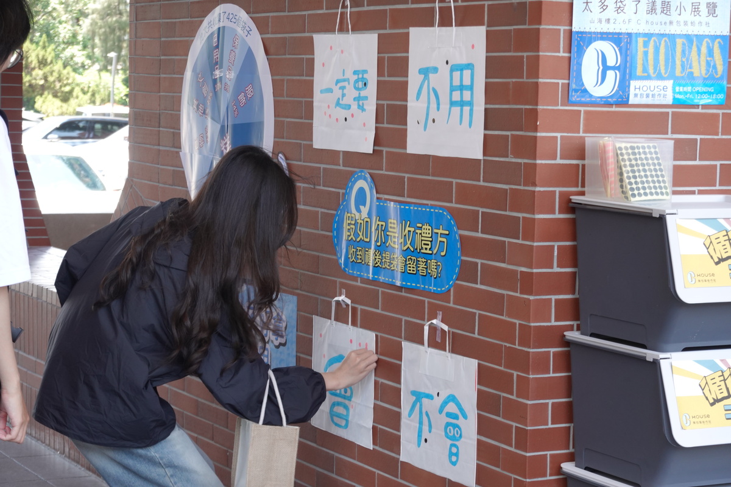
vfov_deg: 14.4
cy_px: 244
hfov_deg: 21.5
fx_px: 1929
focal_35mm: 95
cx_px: 366
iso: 250
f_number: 4
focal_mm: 34.64
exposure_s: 1/100
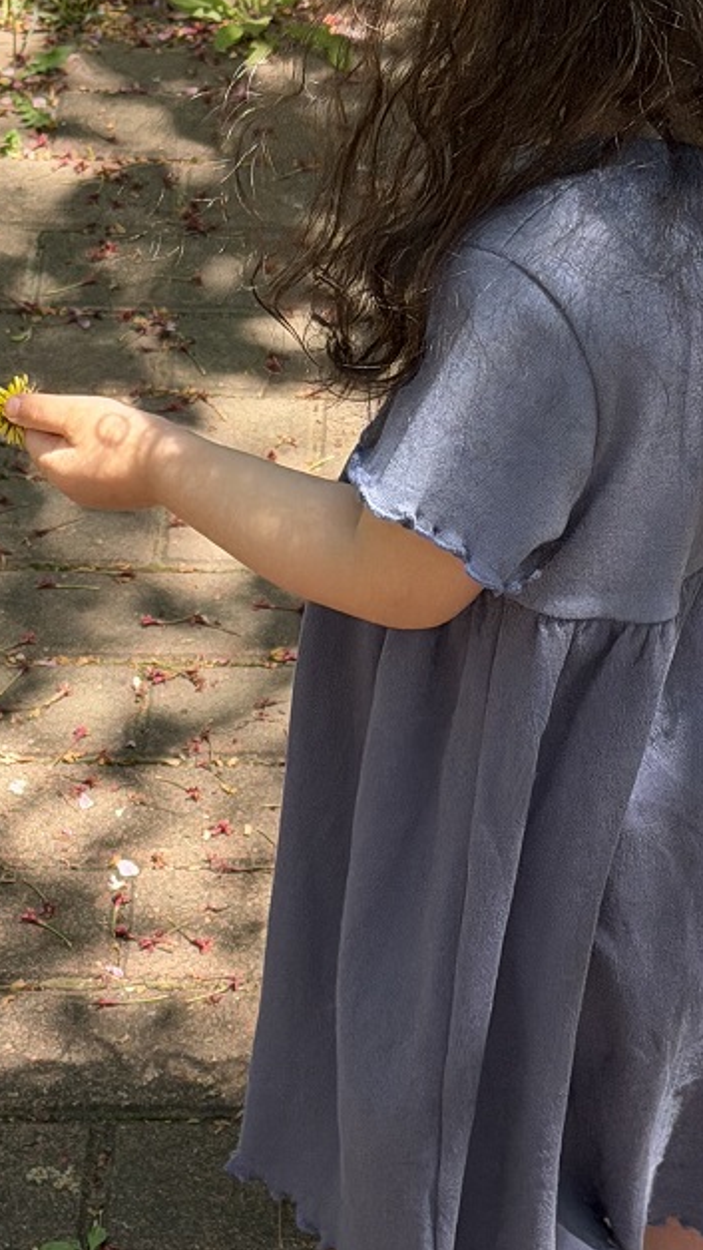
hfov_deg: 10.9
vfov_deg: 19.3
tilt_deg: -37.1
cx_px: 554
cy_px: 706
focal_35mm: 111
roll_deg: -0.5
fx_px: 3680
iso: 100
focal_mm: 6.76
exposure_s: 1/1055
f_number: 1.78
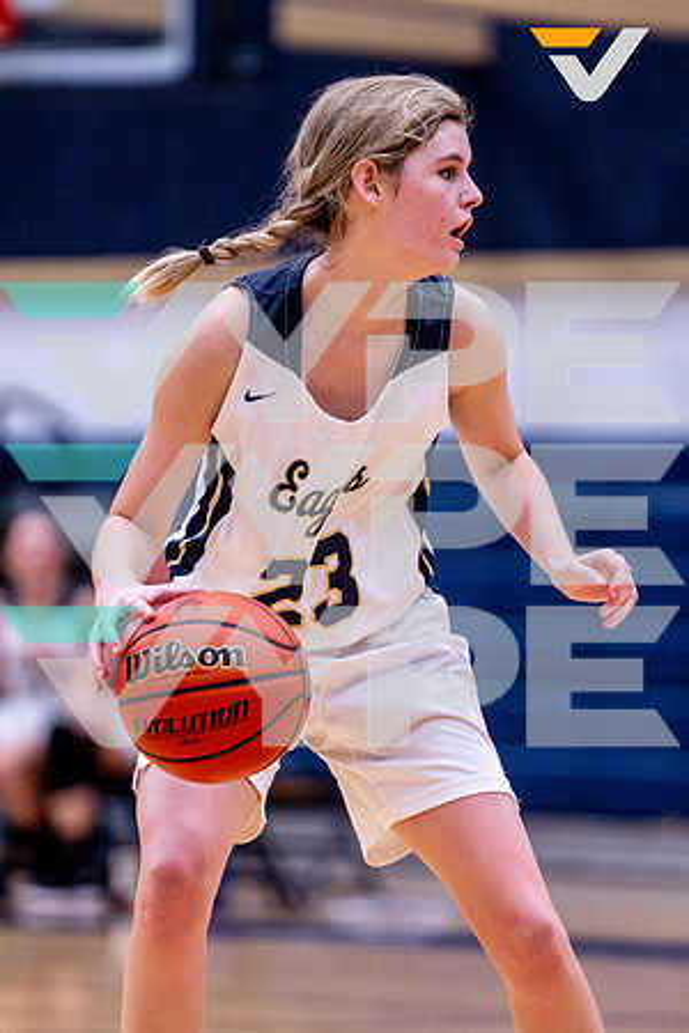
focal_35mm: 302
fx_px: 8669
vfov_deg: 6.8
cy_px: 517
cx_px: 403
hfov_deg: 4.6
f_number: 2.8
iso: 2000
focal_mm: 200
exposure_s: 1/1250
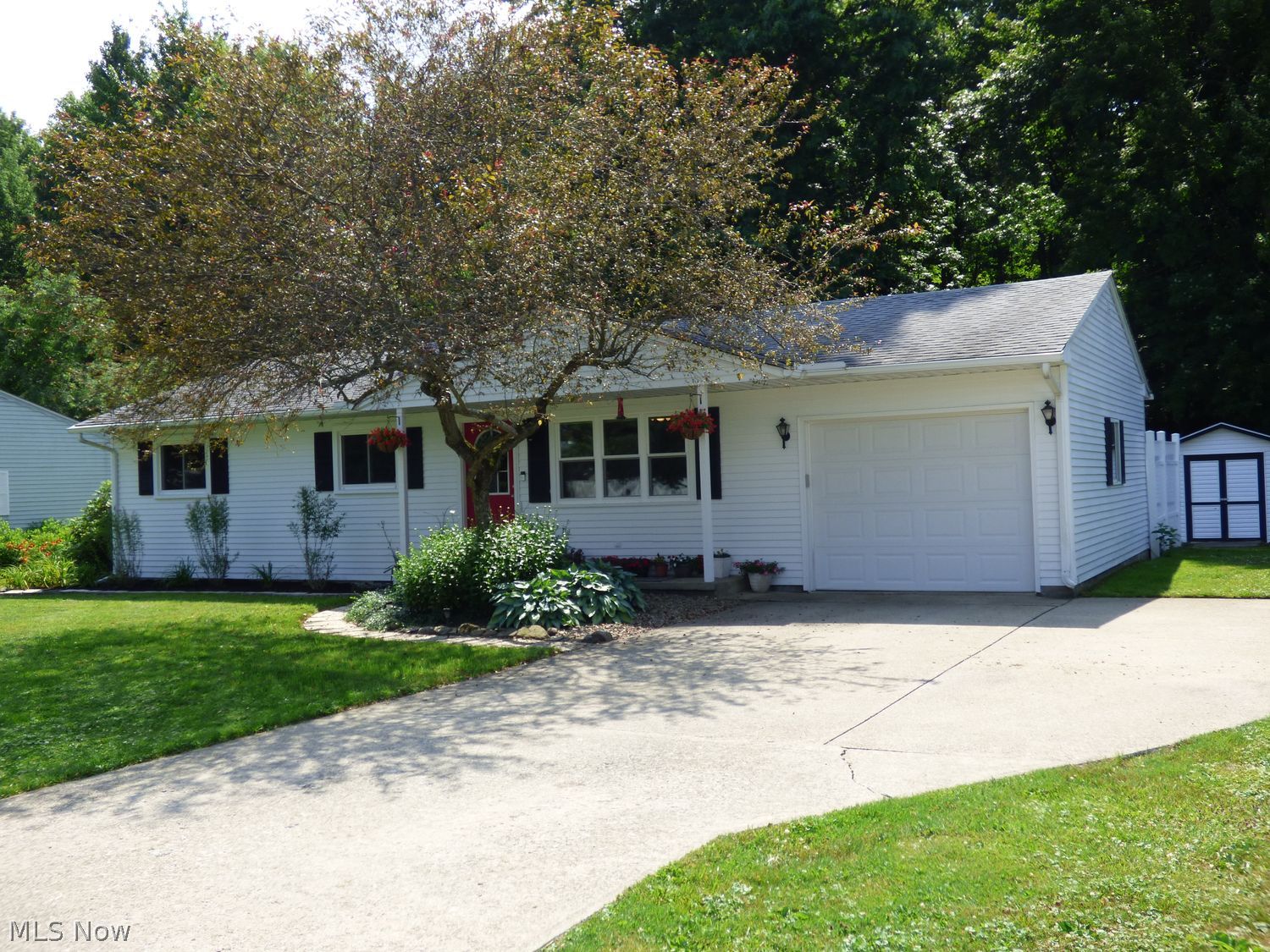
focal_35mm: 33
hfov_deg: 55.4
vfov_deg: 42.9
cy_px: 476
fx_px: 1211
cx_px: 635
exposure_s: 1/500
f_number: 3.4
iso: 100
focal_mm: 5.78
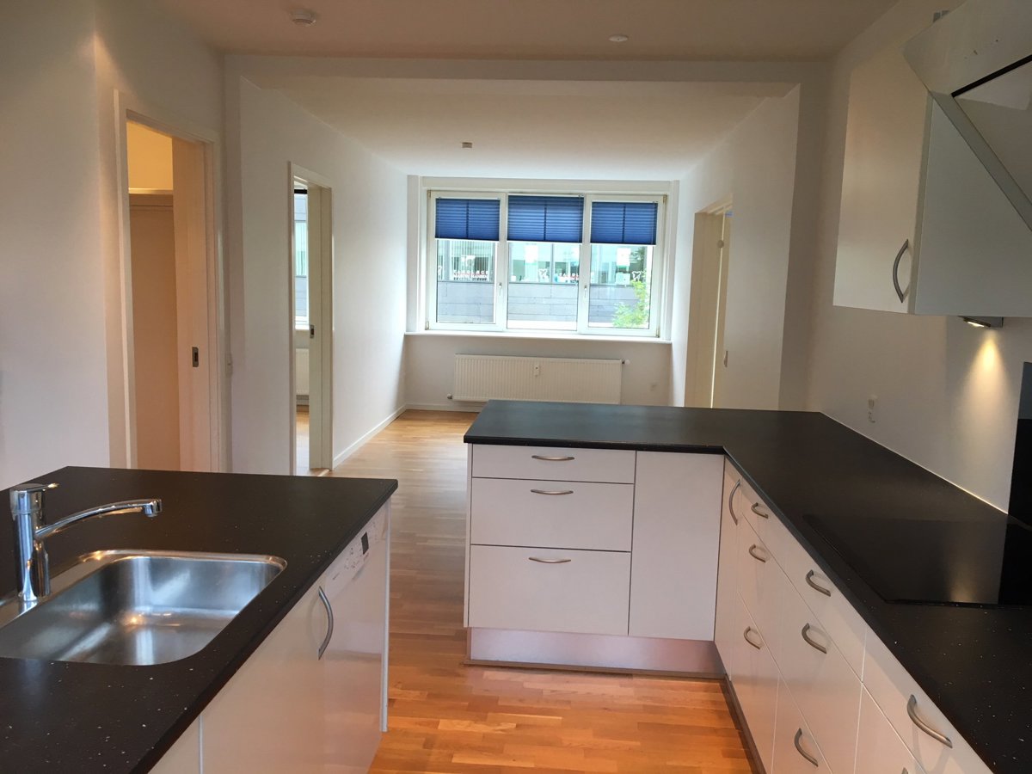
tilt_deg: -6.7
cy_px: 387
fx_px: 865
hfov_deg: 61.7
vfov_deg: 48.2
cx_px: 516
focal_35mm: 29
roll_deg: -1.7
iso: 64
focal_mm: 4.15
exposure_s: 1/33
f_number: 2.2
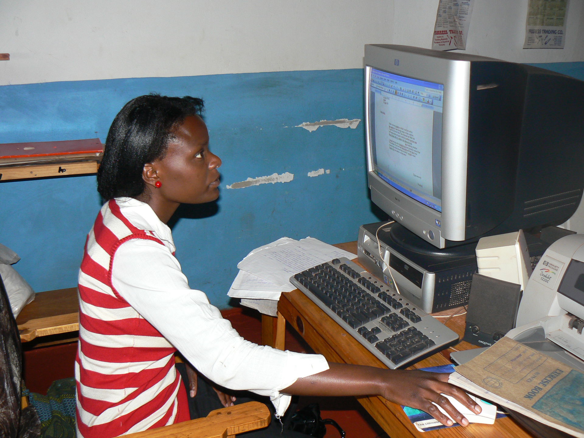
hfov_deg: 51.4
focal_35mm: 36
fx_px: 607
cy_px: 219
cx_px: 292
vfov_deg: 39.7
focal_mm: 6
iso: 100
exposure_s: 1/30
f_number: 2.8
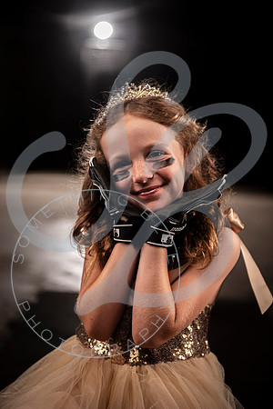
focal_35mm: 70
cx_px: 136
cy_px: 204
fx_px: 796
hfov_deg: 19.5
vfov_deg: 28.8
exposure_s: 1/800
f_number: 2.8
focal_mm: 70
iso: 100
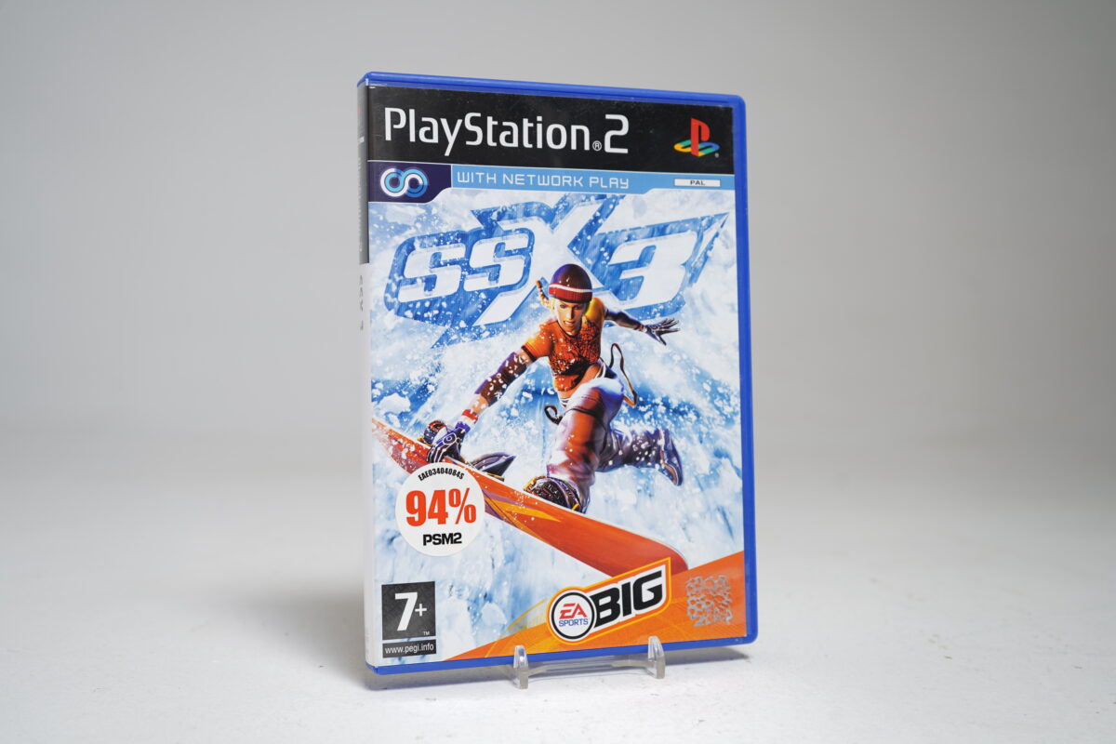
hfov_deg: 46.4
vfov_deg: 31.9
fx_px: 1302
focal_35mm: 42
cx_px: 558
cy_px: 372
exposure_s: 1/4
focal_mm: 42
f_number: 5.6
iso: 64
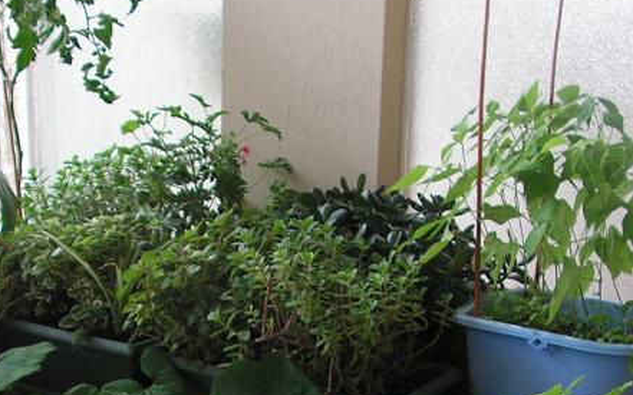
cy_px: 420
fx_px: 1224
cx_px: 212
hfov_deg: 28.8
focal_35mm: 71
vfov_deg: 17.8
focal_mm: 6
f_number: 3.2
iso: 80
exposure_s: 1/40
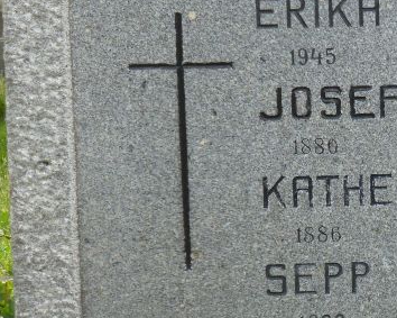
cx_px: 408
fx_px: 2643
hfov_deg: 8.5
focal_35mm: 225
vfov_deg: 6.9
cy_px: 189
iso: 200
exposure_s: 1/200
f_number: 5.3
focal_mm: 18.2
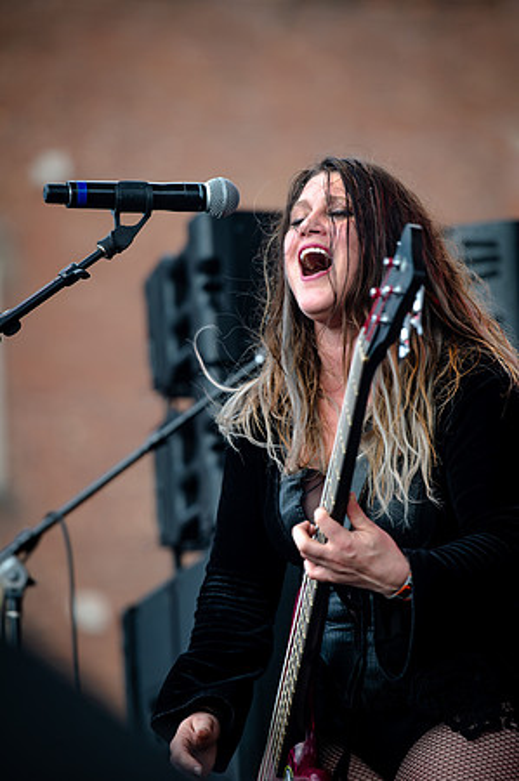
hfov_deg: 7.2
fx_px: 4118
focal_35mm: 190
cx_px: 260
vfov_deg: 10.8
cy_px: 390
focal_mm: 190
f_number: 4
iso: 200
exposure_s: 1/640
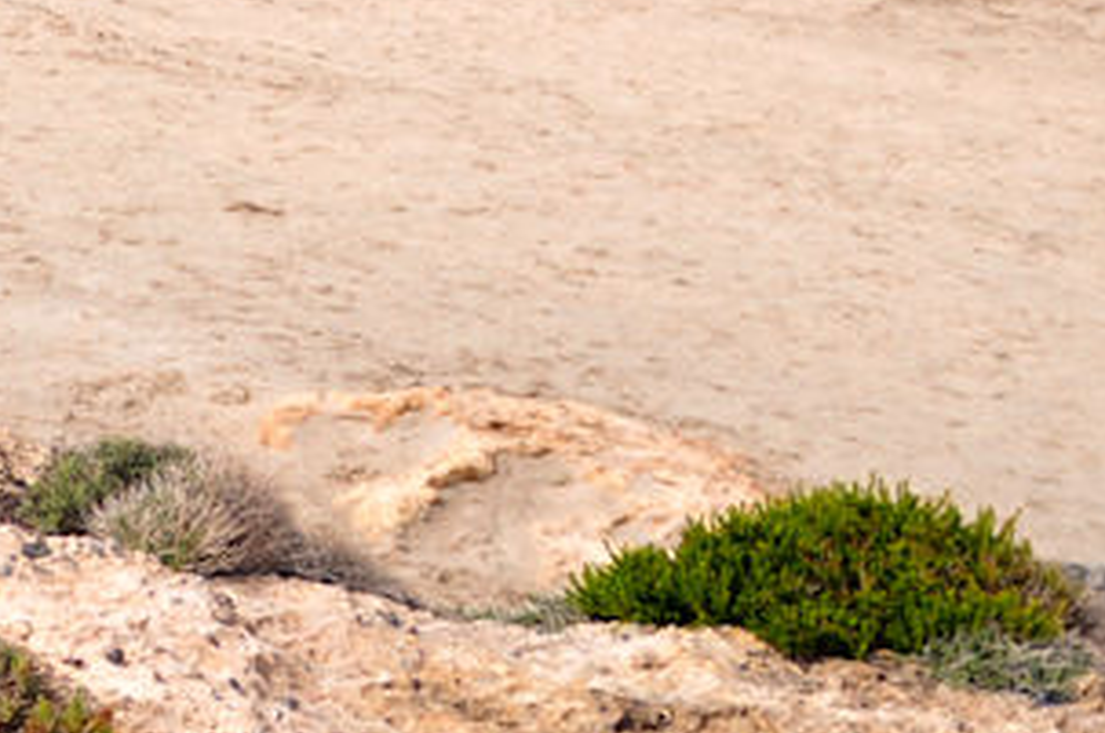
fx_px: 5823
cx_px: -835
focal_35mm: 190
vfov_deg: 7.2
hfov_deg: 10.3
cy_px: -115
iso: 200
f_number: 5
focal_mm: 32
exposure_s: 1/1600
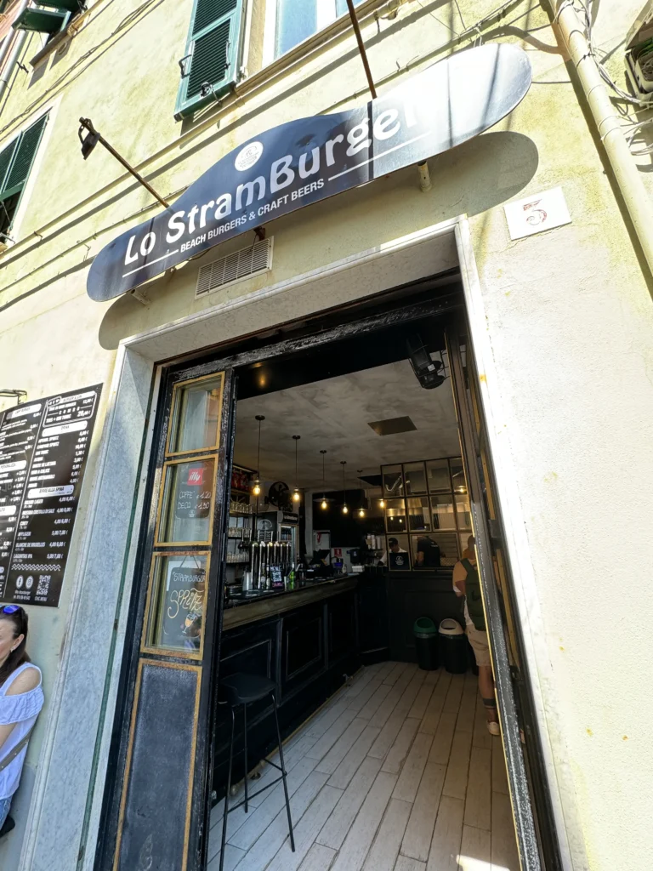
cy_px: 436
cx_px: 326
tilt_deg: +18.0
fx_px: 352
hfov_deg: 85.7
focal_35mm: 14
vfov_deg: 102.1
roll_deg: +2.0
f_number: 2.2
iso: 50
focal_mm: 2.22
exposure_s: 1/99
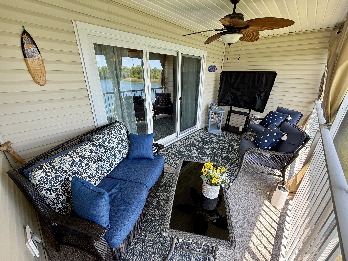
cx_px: 174
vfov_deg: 85.7
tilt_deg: -22.2
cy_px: 130
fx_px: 141
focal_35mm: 14
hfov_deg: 102.1
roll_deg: -0.5
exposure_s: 1/99
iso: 80
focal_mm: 2.22
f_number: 2.2
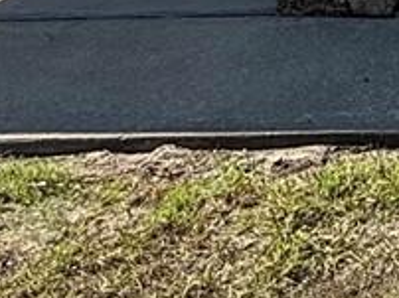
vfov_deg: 11.3
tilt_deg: -0.1
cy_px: -389
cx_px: 940
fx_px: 1278
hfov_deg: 13.4
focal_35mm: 111
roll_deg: -2.2
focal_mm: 2.22
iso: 50
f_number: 2.2
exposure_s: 1/1235
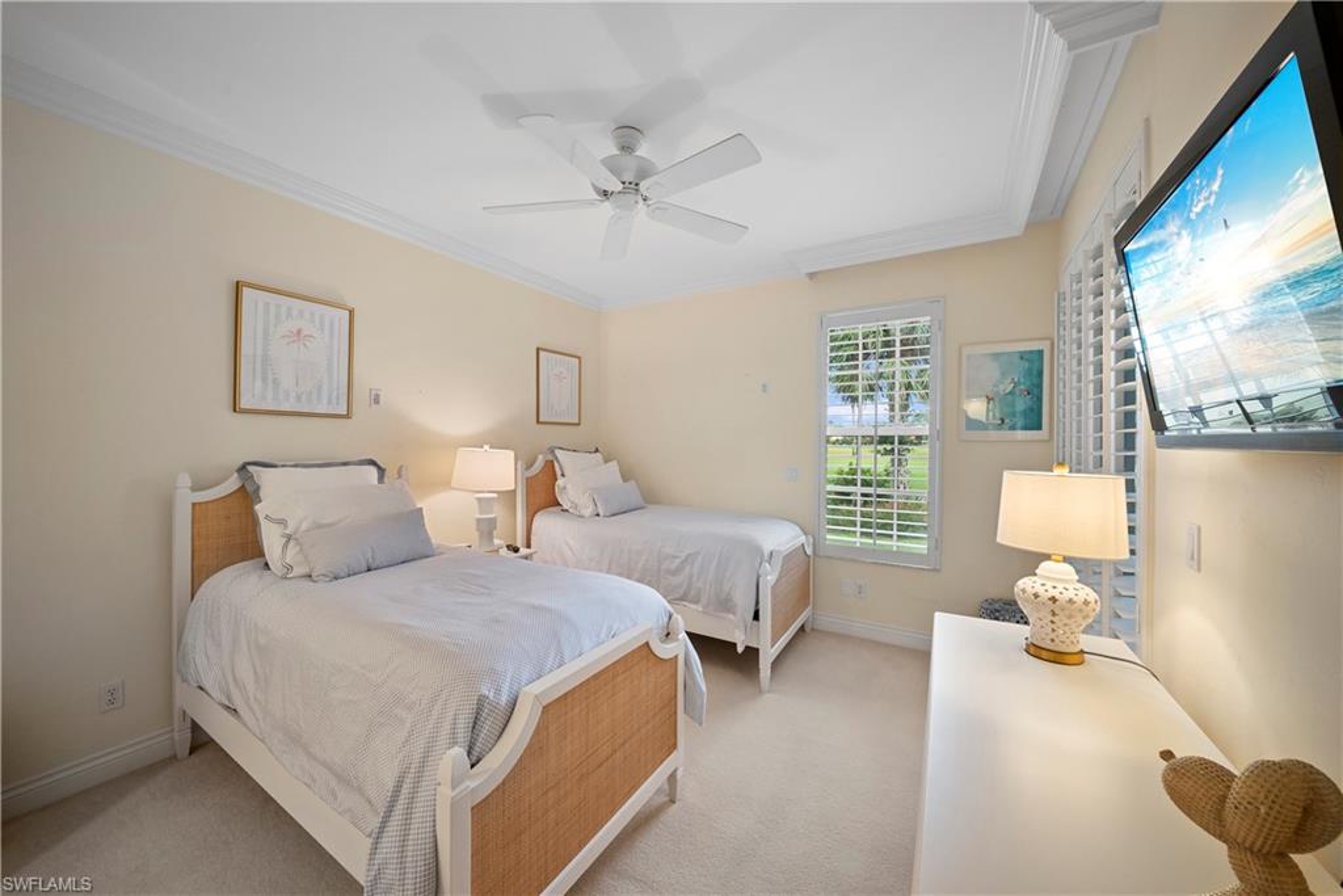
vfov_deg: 90.0
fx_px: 448
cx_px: 672
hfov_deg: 112.6
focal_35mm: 12
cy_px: 448
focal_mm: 12
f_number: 11
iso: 2000
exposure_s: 1/8
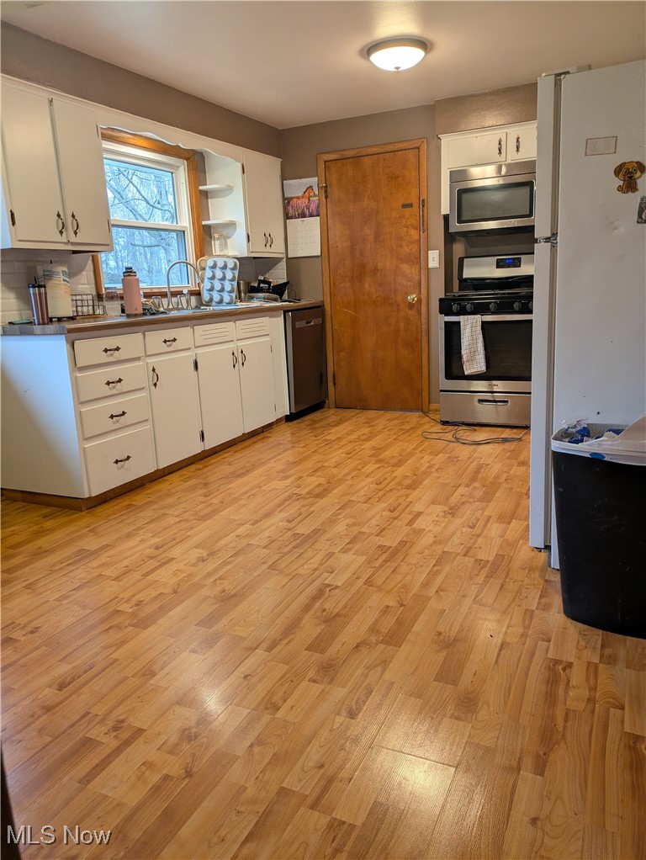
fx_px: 621
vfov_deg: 69.4
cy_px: 430
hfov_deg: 54.9
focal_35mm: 25
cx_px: 323
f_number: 1.89
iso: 71
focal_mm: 5.43
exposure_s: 1/60
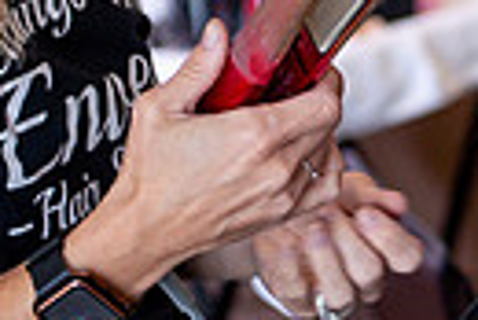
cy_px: -24
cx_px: 555
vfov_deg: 4.4
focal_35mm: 313
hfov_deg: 6.5
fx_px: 4161
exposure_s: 1/125
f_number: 2.8
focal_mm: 70
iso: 1250
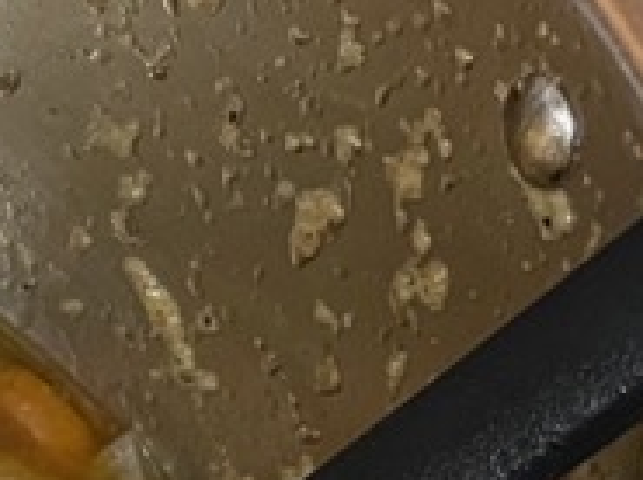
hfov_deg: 10.6
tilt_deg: -60.1
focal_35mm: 169
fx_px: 3133
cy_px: 779
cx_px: -681
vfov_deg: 8.5
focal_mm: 5.1
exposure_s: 1/60
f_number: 1.6
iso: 400
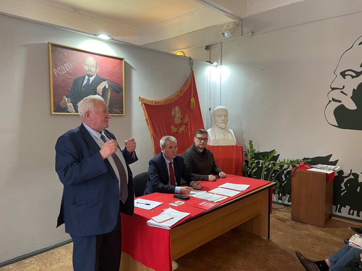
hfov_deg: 67.3
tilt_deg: -4.7
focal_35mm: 26
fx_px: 272
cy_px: 136
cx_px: 181
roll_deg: +0.1
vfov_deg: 53.1
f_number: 1.6
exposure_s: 1/50
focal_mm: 5.1
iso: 250
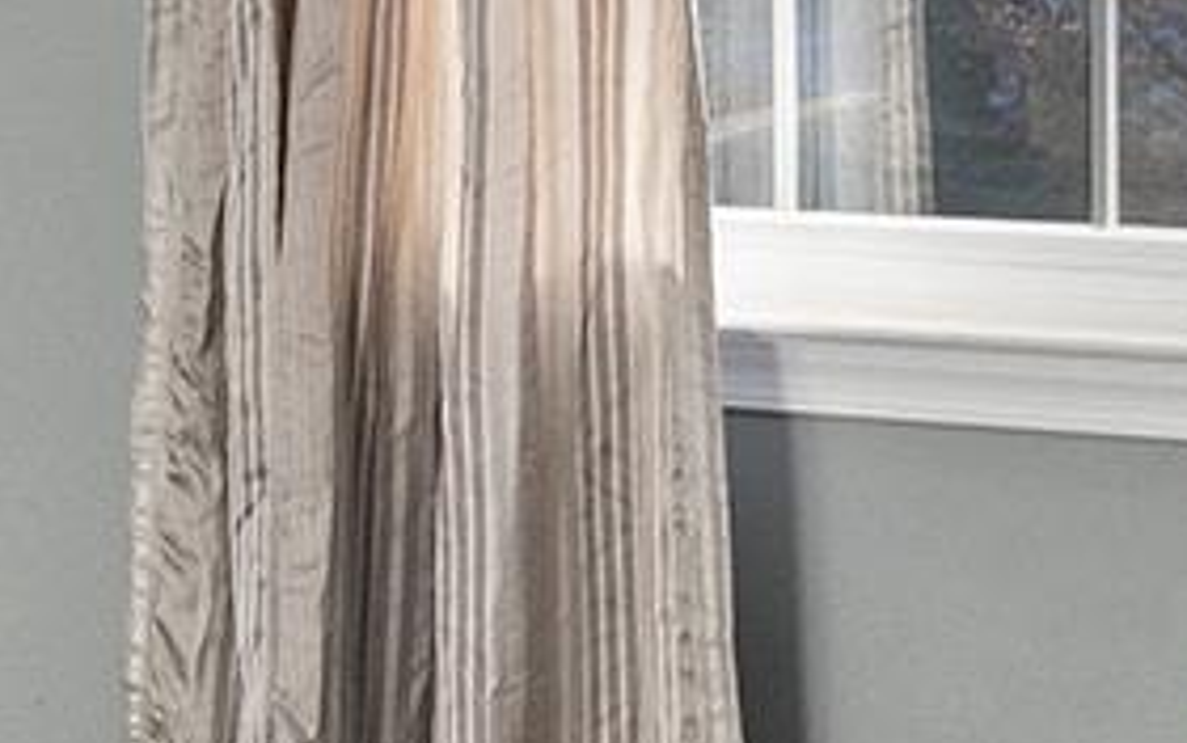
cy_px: -150
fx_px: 6571
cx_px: 705
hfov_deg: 10.3
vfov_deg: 6.4
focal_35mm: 203
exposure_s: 1/100
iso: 1250
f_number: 9
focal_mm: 35
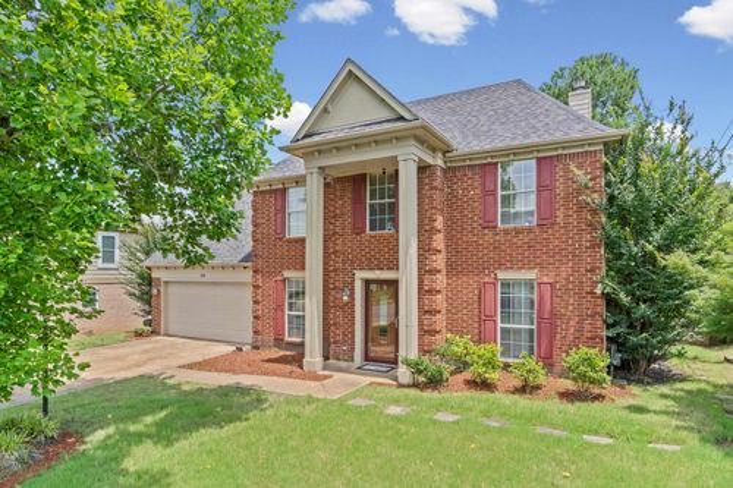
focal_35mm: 20
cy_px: 244
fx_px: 407
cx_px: 366
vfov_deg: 61.9
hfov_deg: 84.0
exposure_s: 1/320
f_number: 9
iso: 800
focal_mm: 20
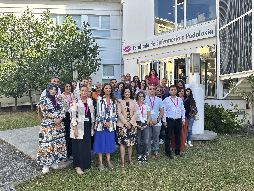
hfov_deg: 71.6
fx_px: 176
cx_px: 127
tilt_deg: -0.1
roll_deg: -1.0
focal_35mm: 24
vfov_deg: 56.8
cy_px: 96
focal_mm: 6.86
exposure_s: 1/623
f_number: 1.78
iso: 80
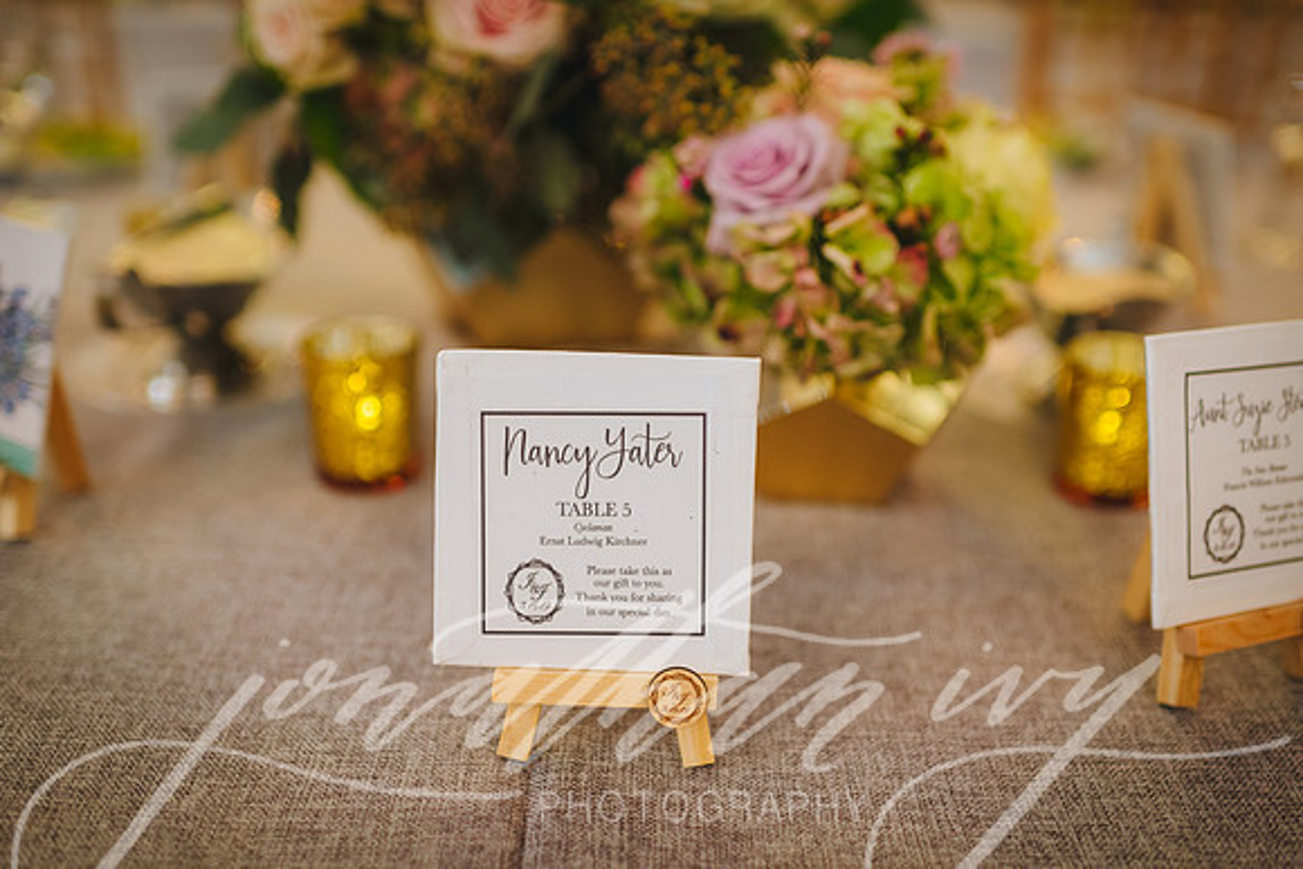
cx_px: 652
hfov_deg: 51.9
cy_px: 459
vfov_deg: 35.9
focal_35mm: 37
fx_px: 1340
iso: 640
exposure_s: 1/160
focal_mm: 35
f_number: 2
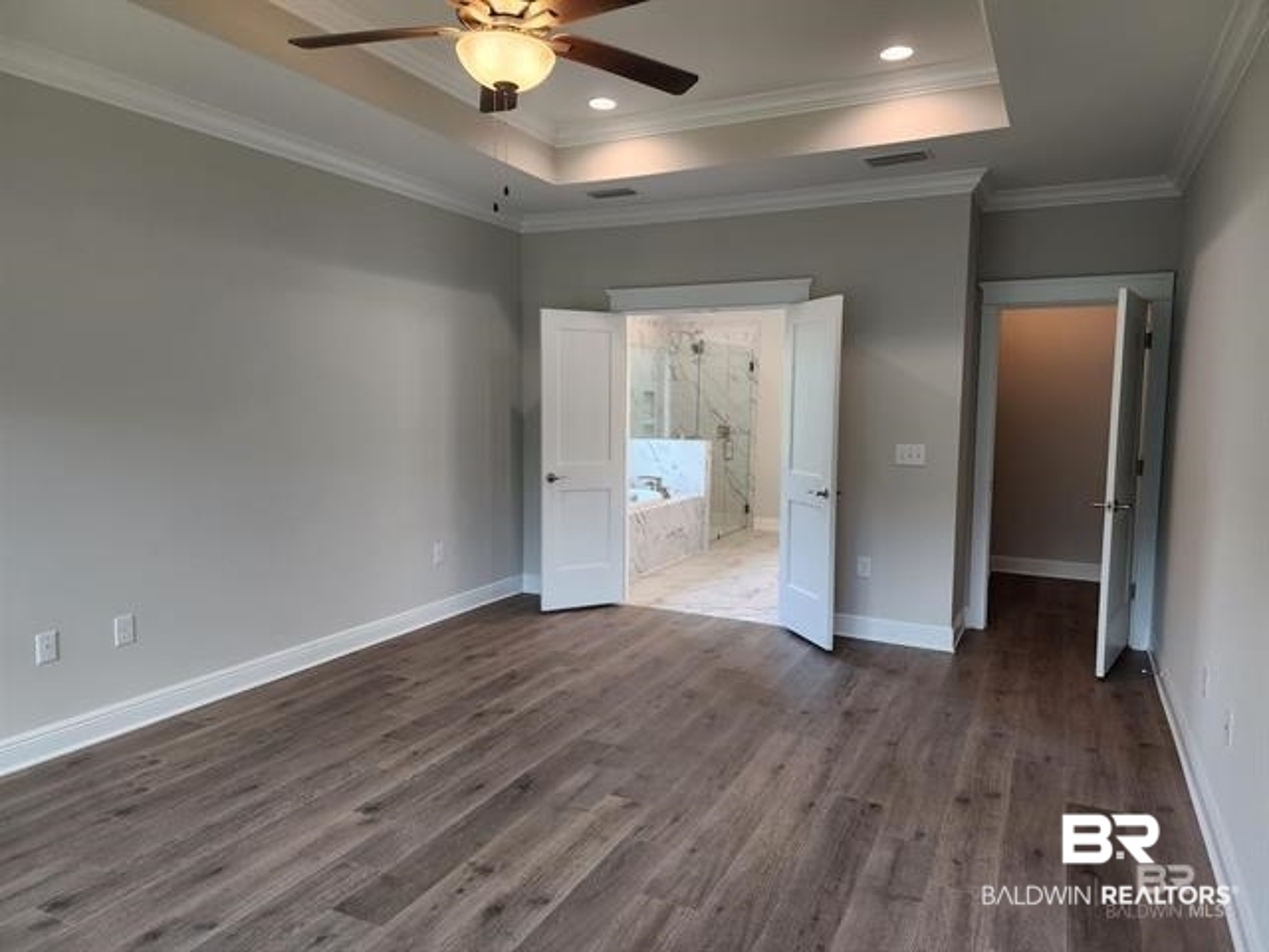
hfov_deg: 73.9
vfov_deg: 58.9
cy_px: 476
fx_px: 843
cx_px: 634
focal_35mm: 23
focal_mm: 6.4
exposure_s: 1/120
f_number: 1.8
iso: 100
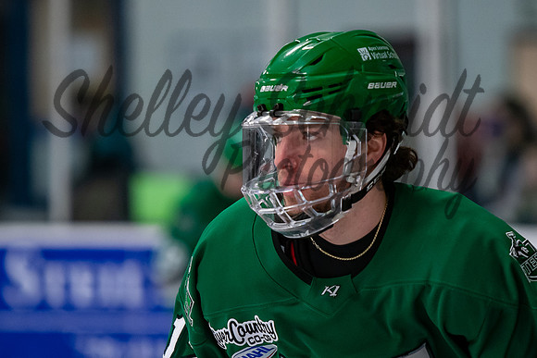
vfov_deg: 3.4
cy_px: 159
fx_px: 6055
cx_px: 310
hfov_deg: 5.1
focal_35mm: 406
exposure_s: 1/800
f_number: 2.8
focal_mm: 200
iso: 1600
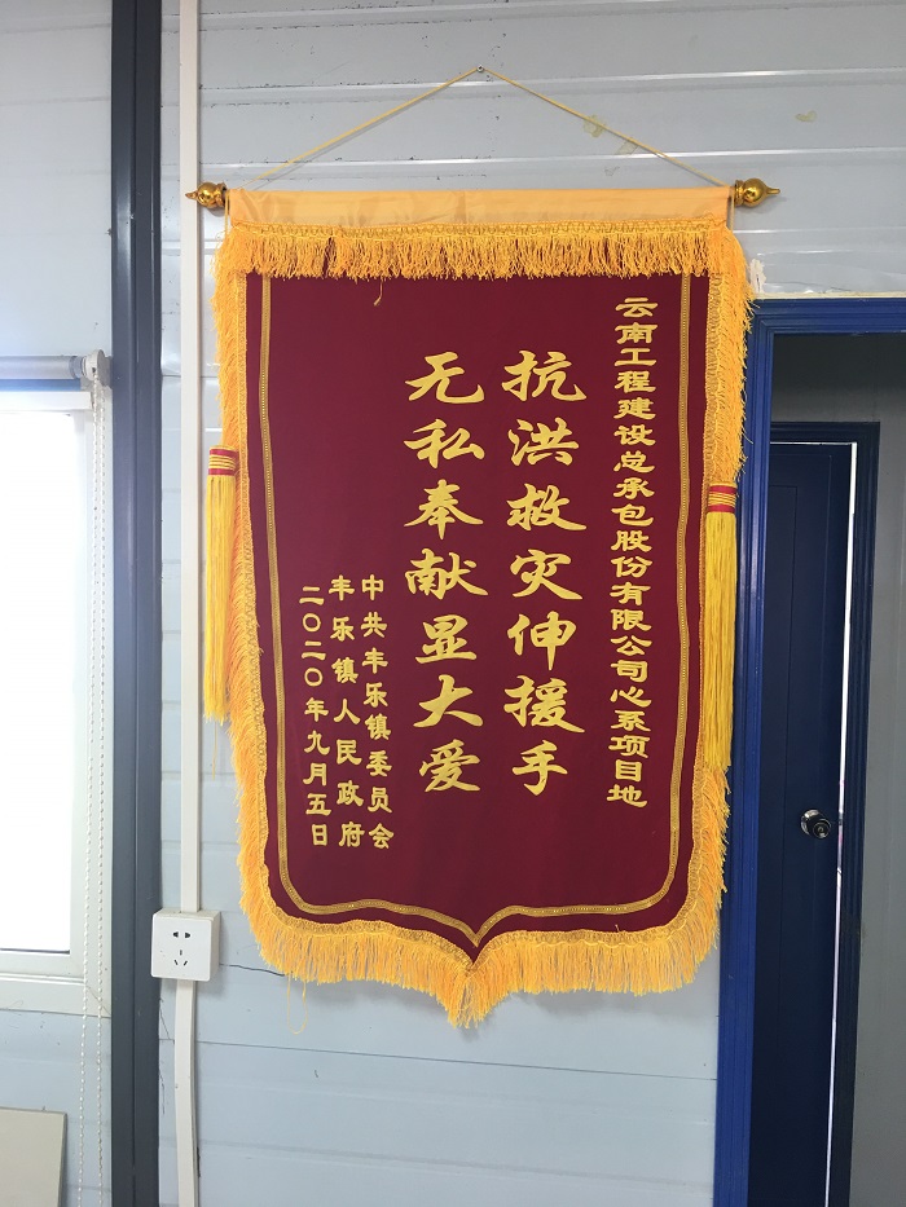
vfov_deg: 61.7
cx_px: 453
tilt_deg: -0.4
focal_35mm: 29
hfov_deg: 48.2
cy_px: 604
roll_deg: -1.3
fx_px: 1012
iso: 32
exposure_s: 1/17
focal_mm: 4.15
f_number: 2.2
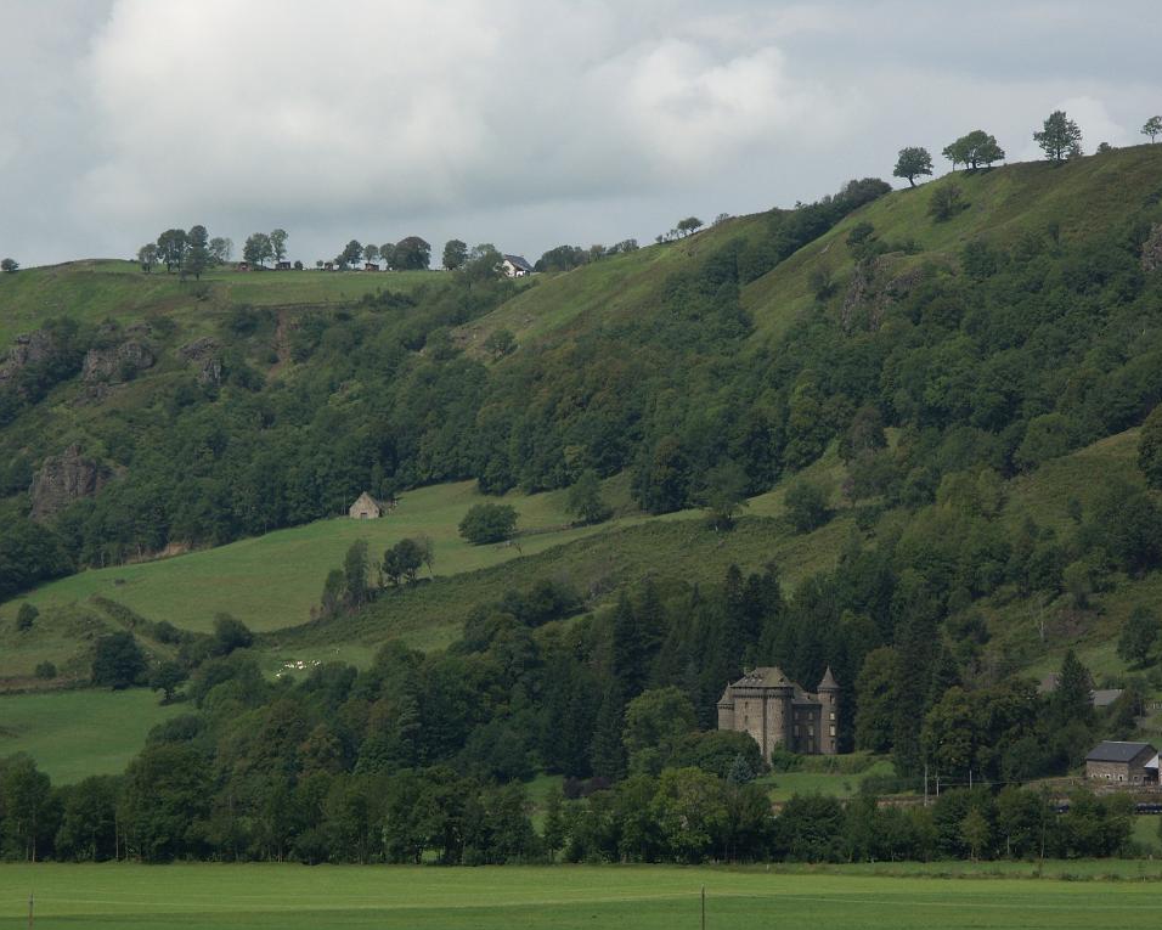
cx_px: 563
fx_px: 7188
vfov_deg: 7.4
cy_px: 466
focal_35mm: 209
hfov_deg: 9.2
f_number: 7.1
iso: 64
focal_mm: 50.8
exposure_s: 1/400
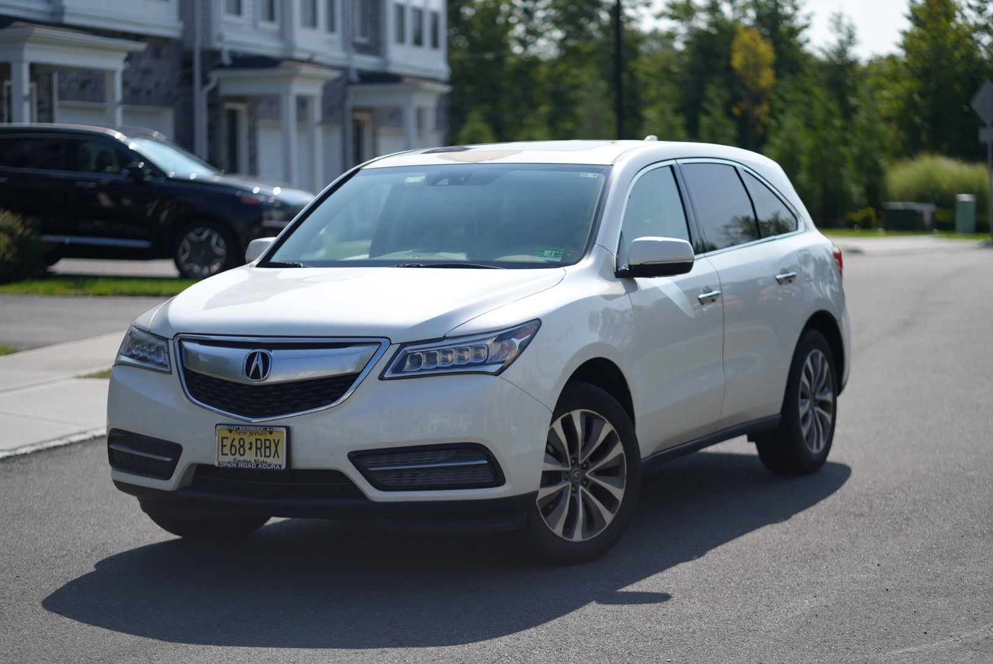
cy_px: 332
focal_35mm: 85
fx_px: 2346
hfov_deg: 23.9
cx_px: 496
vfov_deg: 16.1
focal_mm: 85
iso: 160
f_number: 1.8
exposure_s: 1/8000
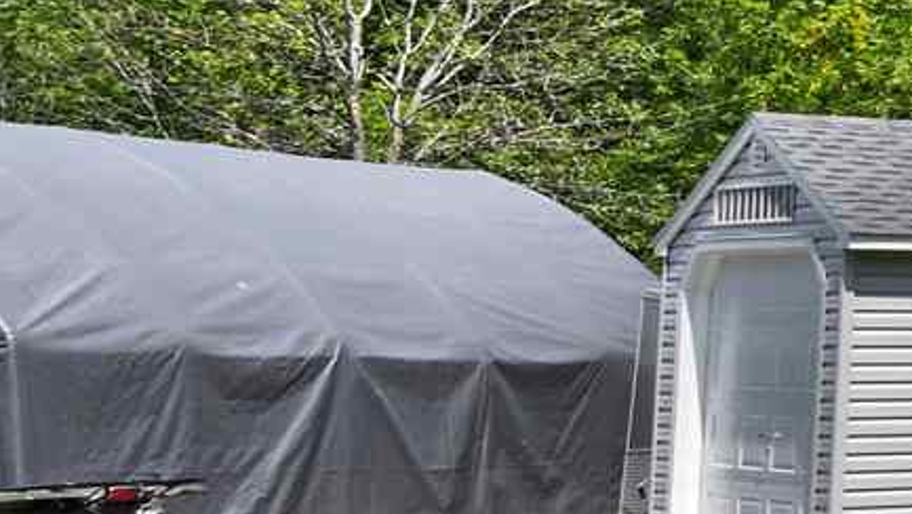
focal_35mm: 104
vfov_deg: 11.6
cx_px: 3168
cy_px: 27
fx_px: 2516
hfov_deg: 9.7
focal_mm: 14
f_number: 14
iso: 100
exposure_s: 1/30
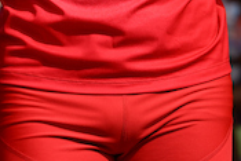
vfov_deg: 2.9
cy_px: -223
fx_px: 3209
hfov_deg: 4.3
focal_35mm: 479
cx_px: 218
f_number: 2.8
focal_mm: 70
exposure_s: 1/1600
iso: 64
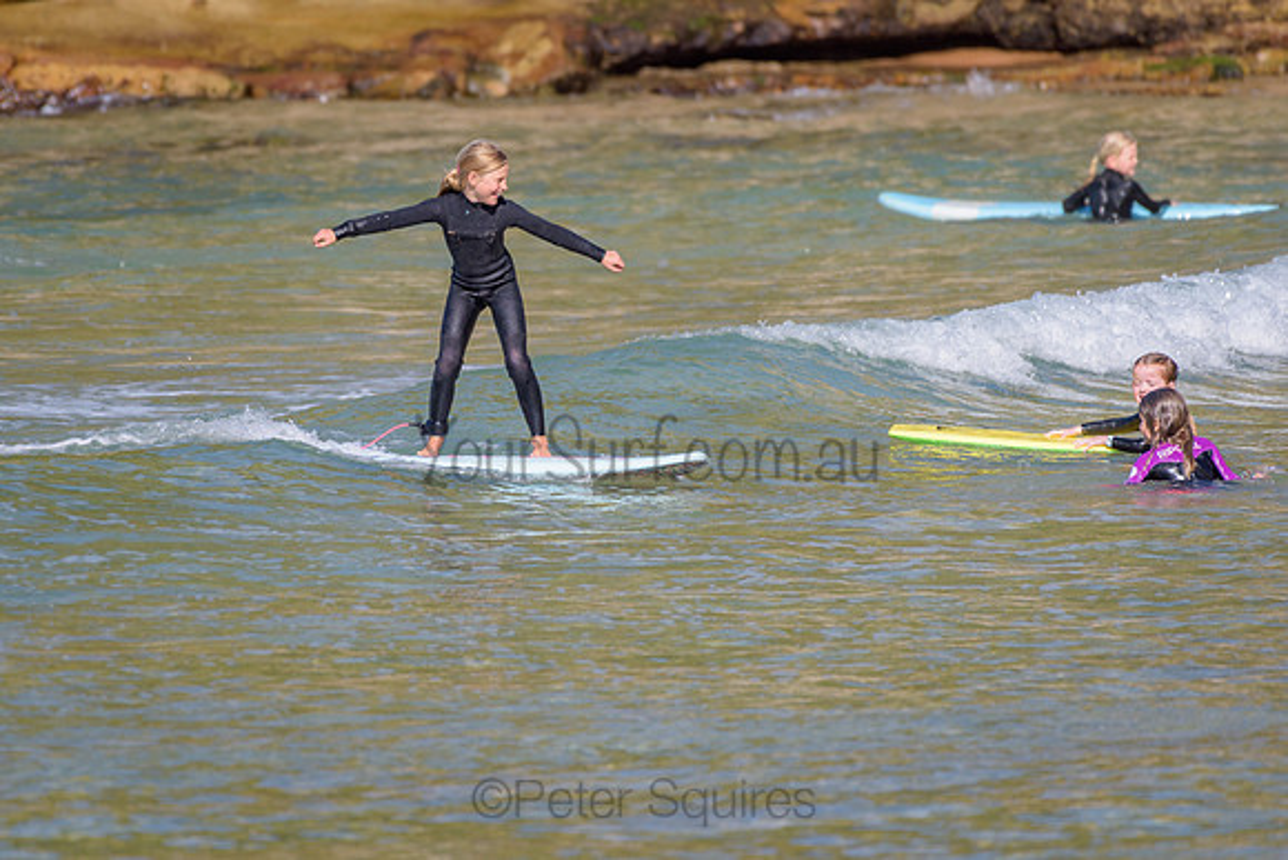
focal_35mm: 613
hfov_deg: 3.4
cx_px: 499
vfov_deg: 2.2
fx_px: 21949
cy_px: 371
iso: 280
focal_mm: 500
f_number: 5.6
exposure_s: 1/2000
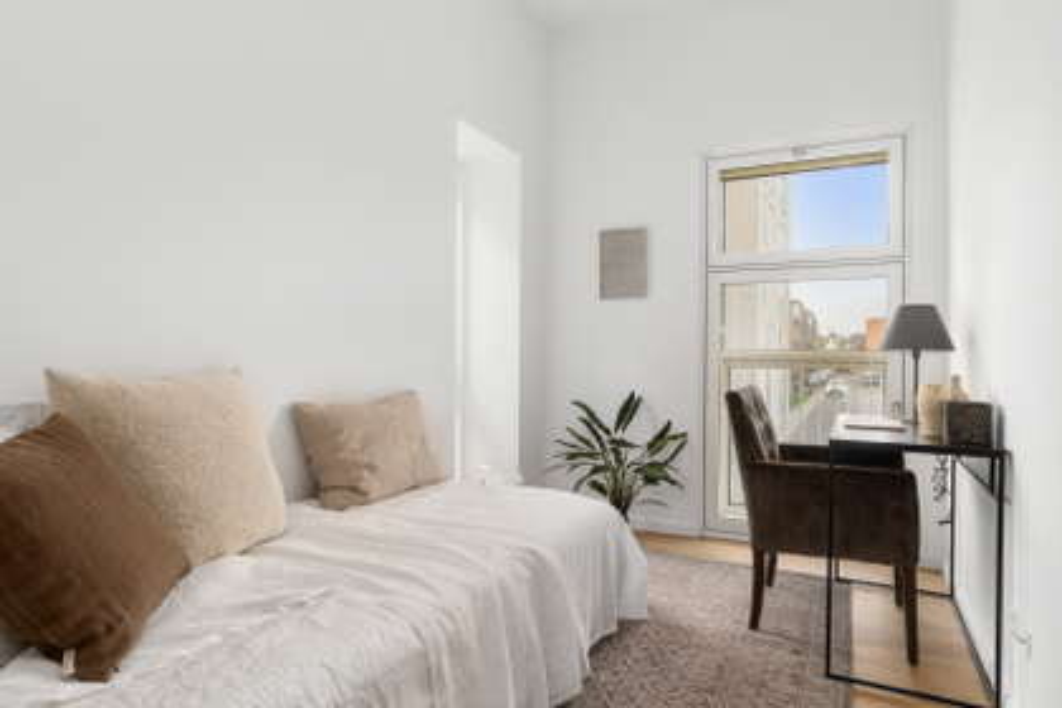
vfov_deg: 59.5
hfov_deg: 81.2
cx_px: 531
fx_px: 619
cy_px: 354
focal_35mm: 21
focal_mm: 14
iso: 100
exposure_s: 1.3
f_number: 8
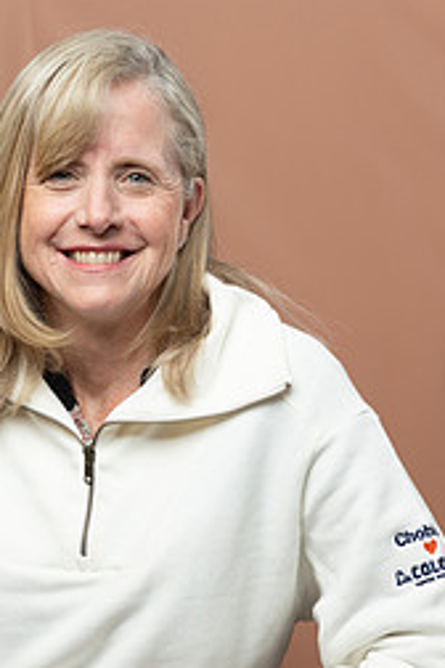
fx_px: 2151
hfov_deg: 11.8
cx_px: 140
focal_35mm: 116
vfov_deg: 17.5
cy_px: 493
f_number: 4
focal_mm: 65
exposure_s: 1/160
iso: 320
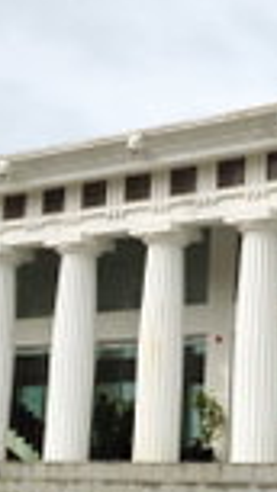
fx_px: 1228
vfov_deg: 22.7
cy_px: 277
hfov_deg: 12.7
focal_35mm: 94
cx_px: 274
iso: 50
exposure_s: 1/4184
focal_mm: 4.12
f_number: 2.4
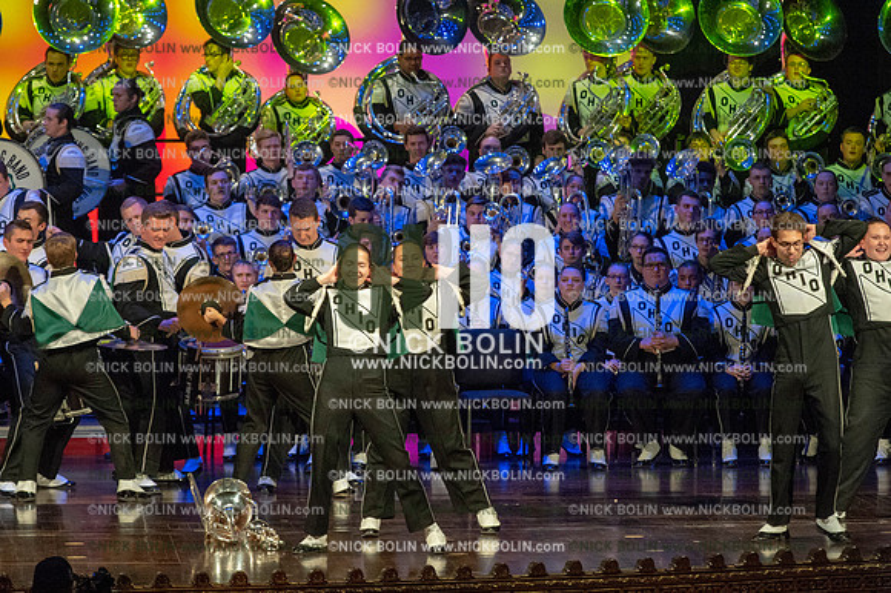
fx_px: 5194
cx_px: 446
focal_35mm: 210
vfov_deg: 6.5
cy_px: 296
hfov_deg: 9.8
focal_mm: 210
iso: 8000
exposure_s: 1/400
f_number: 5.6
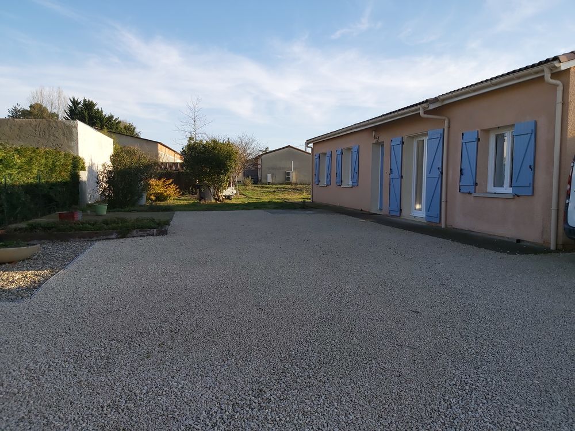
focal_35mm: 26
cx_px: 288
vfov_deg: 53.1
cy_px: 216
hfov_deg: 67.3
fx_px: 432
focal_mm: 3.92
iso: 64
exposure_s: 1/1315
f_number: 1.7
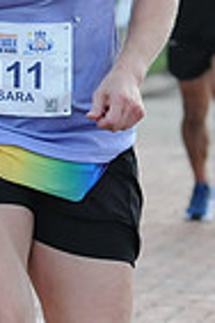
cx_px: 58
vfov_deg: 3.9
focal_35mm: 531
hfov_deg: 2.6
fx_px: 4757
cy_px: 57
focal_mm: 86
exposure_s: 1/800
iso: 800
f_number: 5
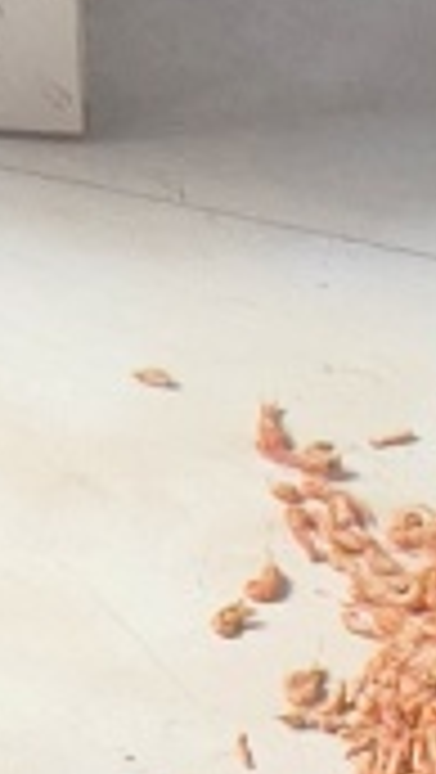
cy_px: 2297
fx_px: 3610
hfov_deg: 6.7
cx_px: 832
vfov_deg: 9.6
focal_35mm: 176
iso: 55
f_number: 2
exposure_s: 1/50
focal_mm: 2.28
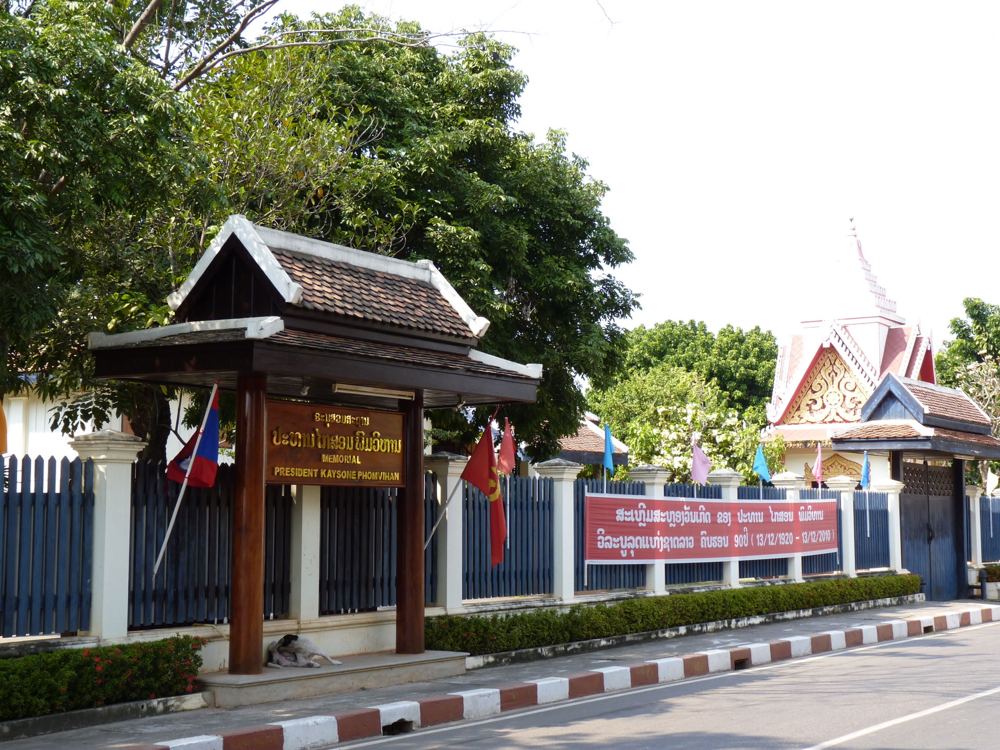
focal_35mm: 55
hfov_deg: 34.9
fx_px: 1589
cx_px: 500
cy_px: 375
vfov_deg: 26.6
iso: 80
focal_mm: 9.9
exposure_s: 1/160
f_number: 4
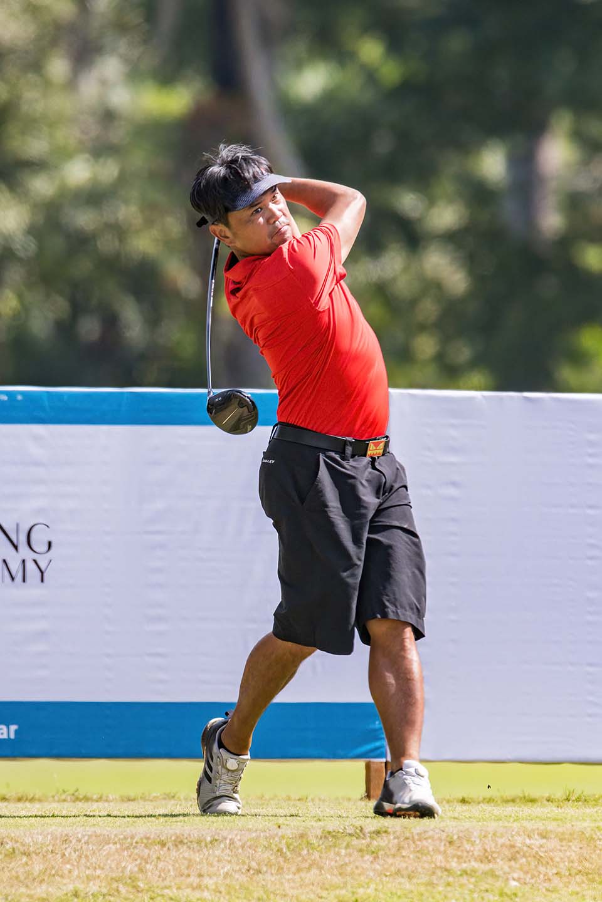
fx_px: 16303
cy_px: 451
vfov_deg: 3.2
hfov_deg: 2.1
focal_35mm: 650
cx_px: 301
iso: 1800
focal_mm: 650
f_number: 8
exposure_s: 1/2500
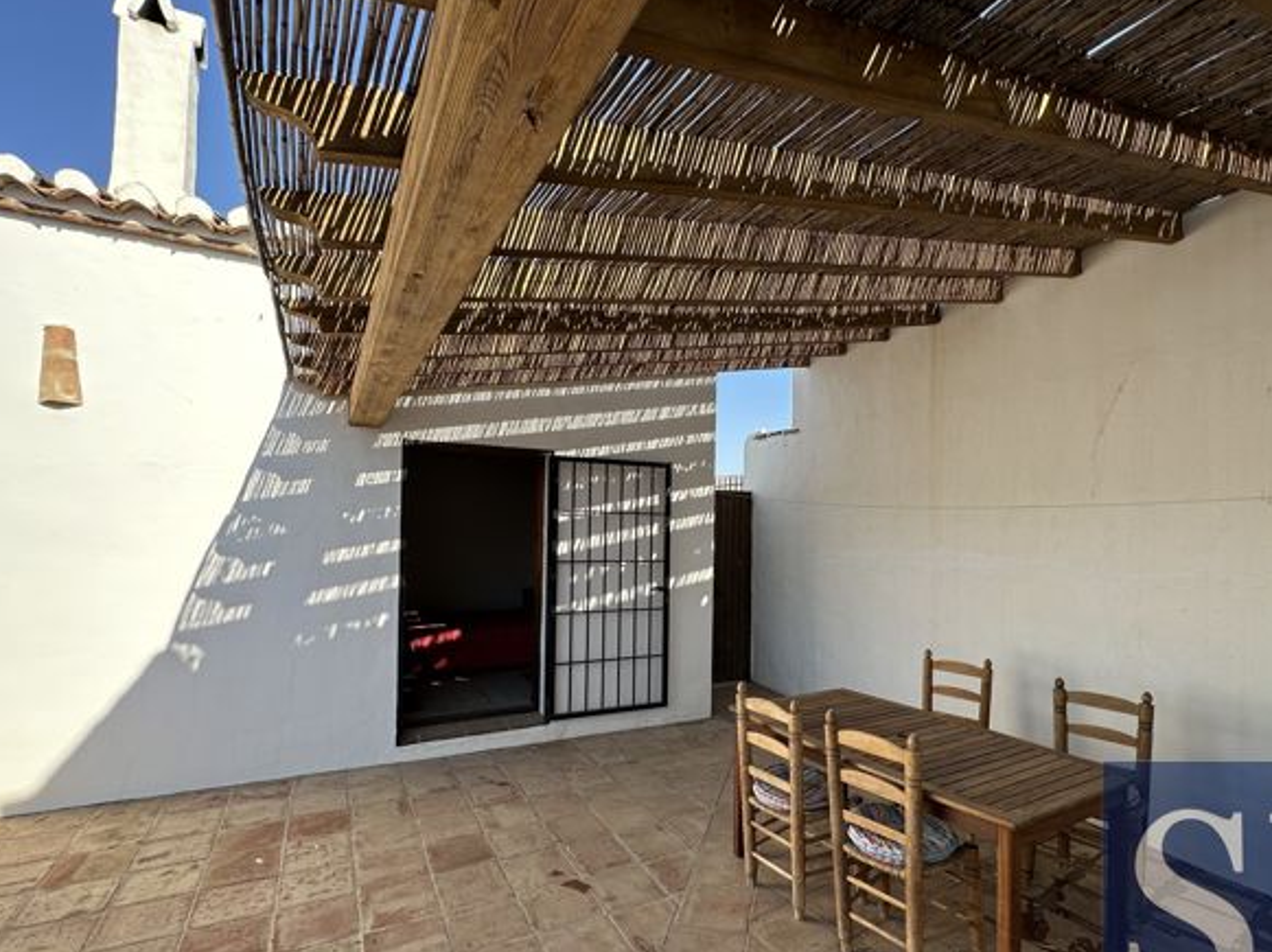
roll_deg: -0.8
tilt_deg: +0.8
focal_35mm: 17
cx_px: 667
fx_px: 624
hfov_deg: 91.0
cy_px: 519
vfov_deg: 74.5
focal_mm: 2.22
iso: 40
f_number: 2.2
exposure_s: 1/550
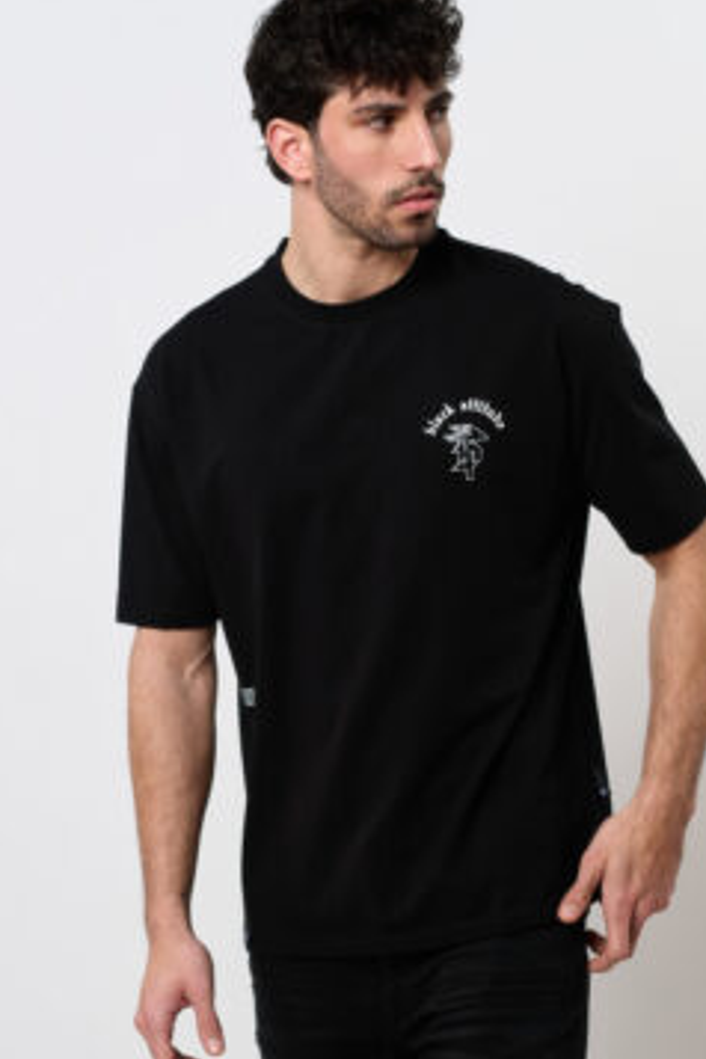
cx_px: 412
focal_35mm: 107
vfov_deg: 19.1
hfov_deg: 12.8
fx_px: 3147
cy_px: 564
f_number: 4
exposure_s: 1/200
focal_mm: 85
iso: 320
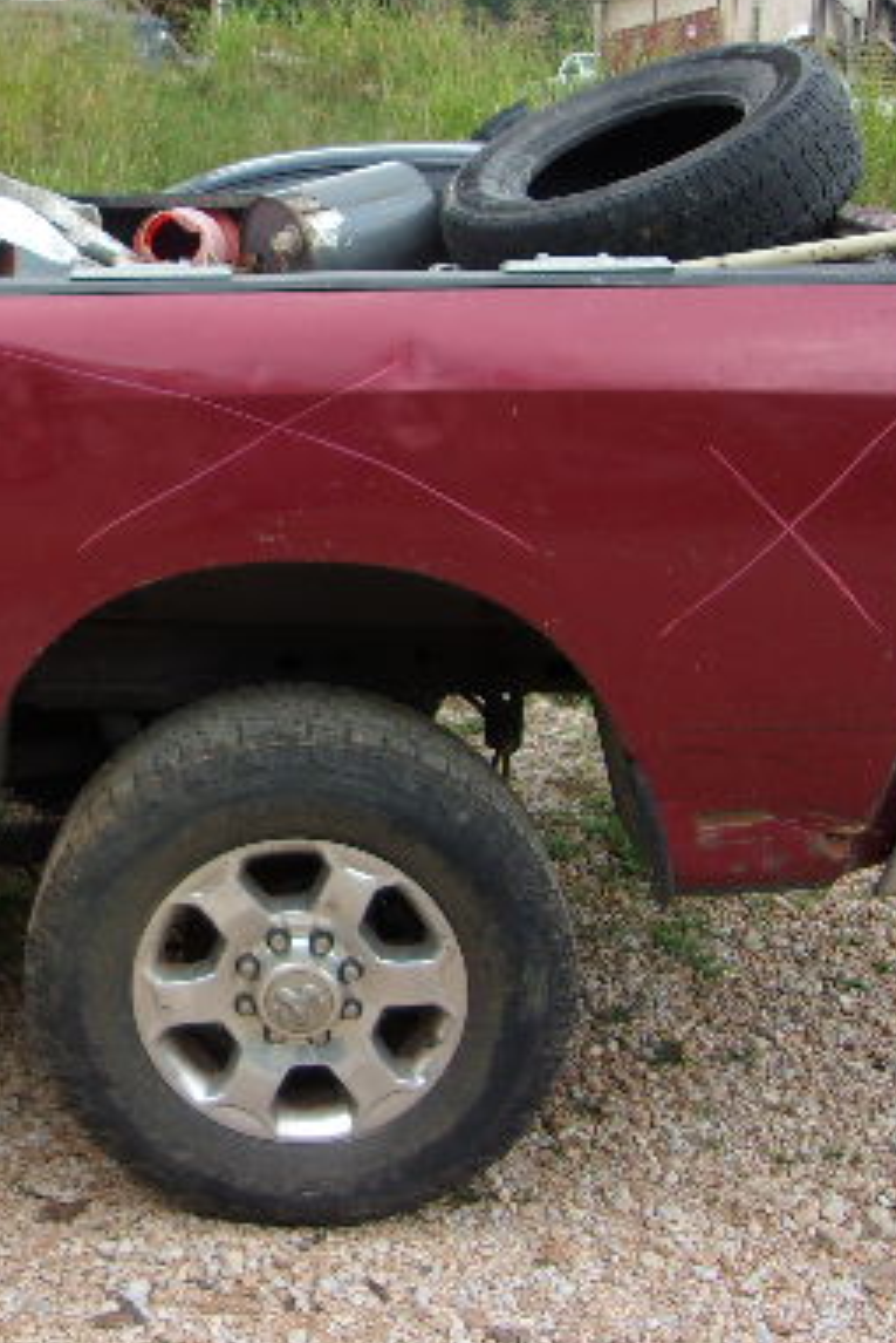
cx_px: 162
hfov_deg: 28.0
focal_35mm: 47
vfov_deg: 41.6
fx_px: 1753
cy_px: 506
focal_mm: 4.9
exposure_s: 1/280
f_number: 3
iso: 80
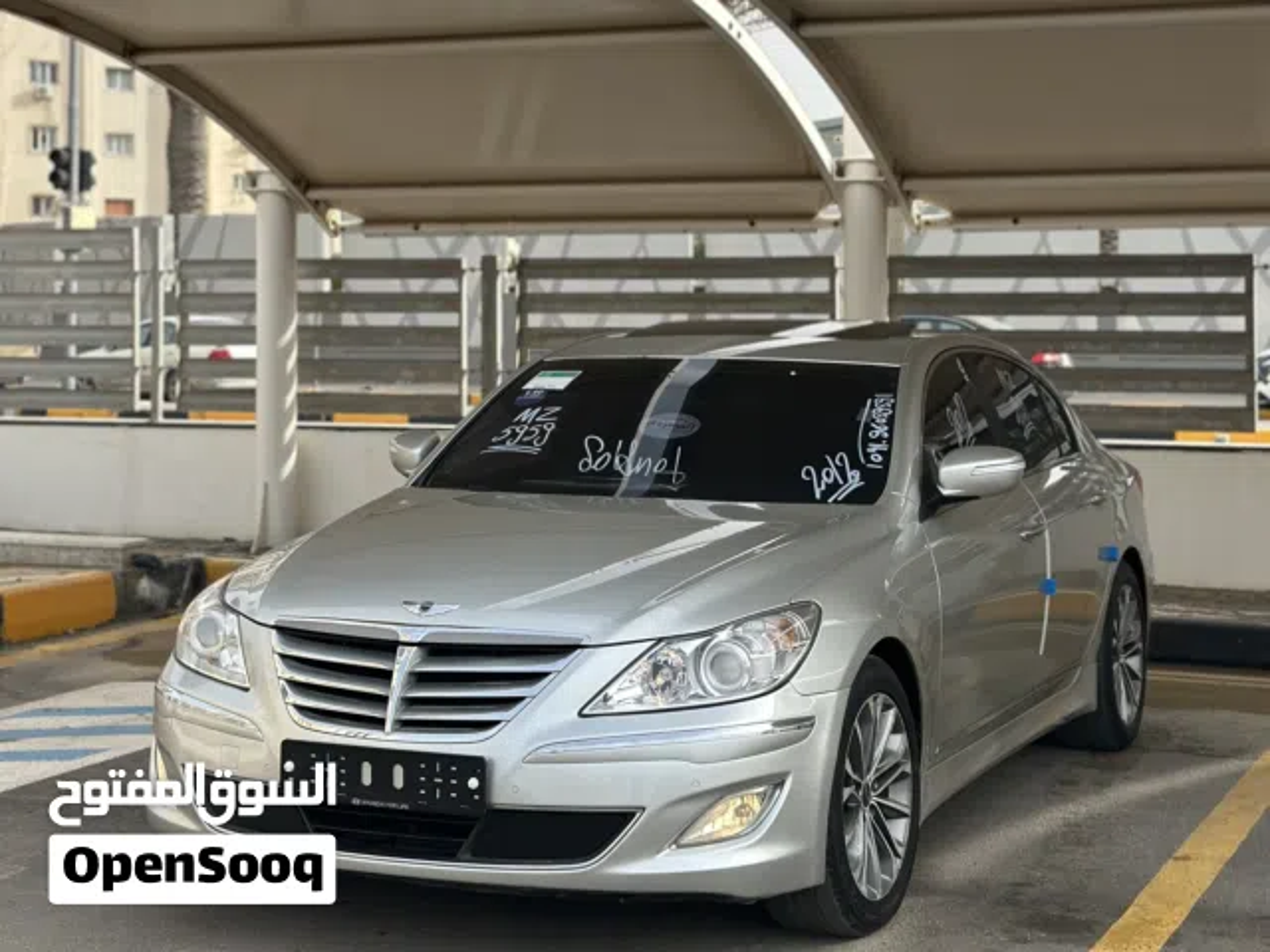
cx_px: 635
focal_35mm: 48
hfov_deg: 39.7
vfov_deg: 30.3
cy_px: 476
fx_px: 1761
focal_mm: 6.86
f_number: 1.78
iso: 80
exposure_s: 1/1880
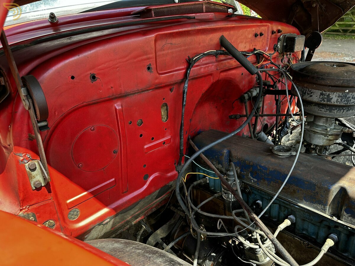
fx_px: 246
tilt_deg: -23.2
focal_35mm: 24
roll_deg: +9.4
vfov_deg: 56.8
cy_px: 133
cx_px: 178
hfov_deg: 71.6
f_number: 1.78
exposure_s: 1/176
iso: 64
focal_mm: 6.86
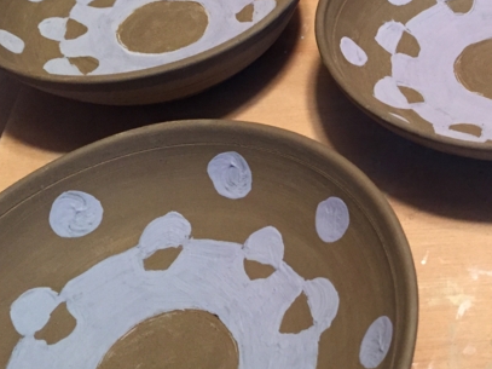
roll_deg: +5.0
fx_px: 810
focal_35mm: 57
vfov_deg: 25.1
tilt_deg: -41.8
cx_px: 451
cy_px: 60
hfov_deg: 32.0
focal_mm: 4.15
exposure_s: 1/30
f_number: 2.2
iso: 200
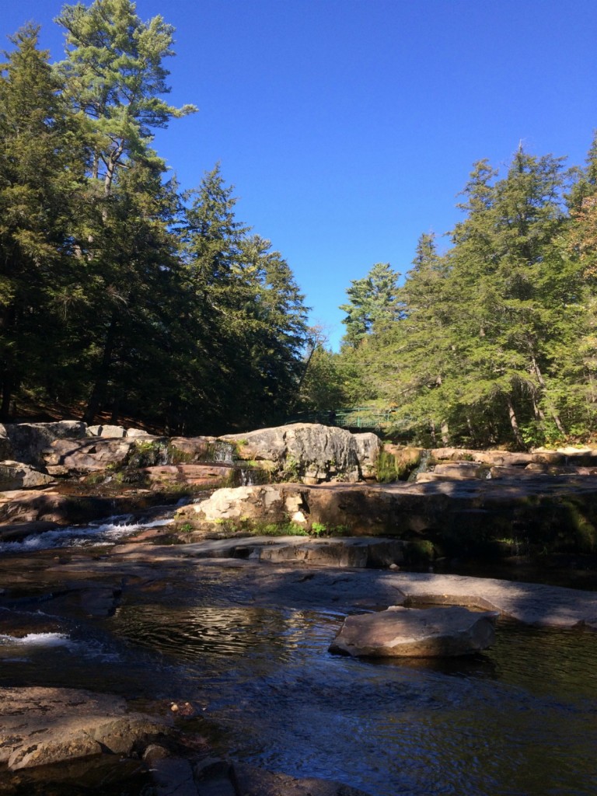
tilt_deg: +7.2
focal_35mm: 29
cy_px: 398
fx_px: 667
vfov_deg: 61.7
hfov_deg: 48.2
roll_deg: +0.4
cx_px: 298
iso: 32
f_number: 2.2
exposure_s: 1/695
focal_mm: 4.15
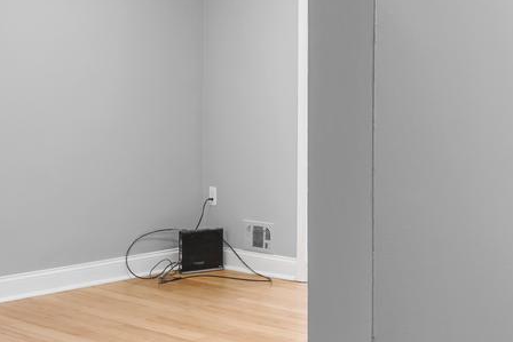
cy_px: 99
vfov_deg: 21.1
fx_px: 912
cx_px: 457
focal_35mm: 64
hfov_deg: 30.1
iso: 400
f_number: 8
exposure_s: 1/8
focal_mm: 14
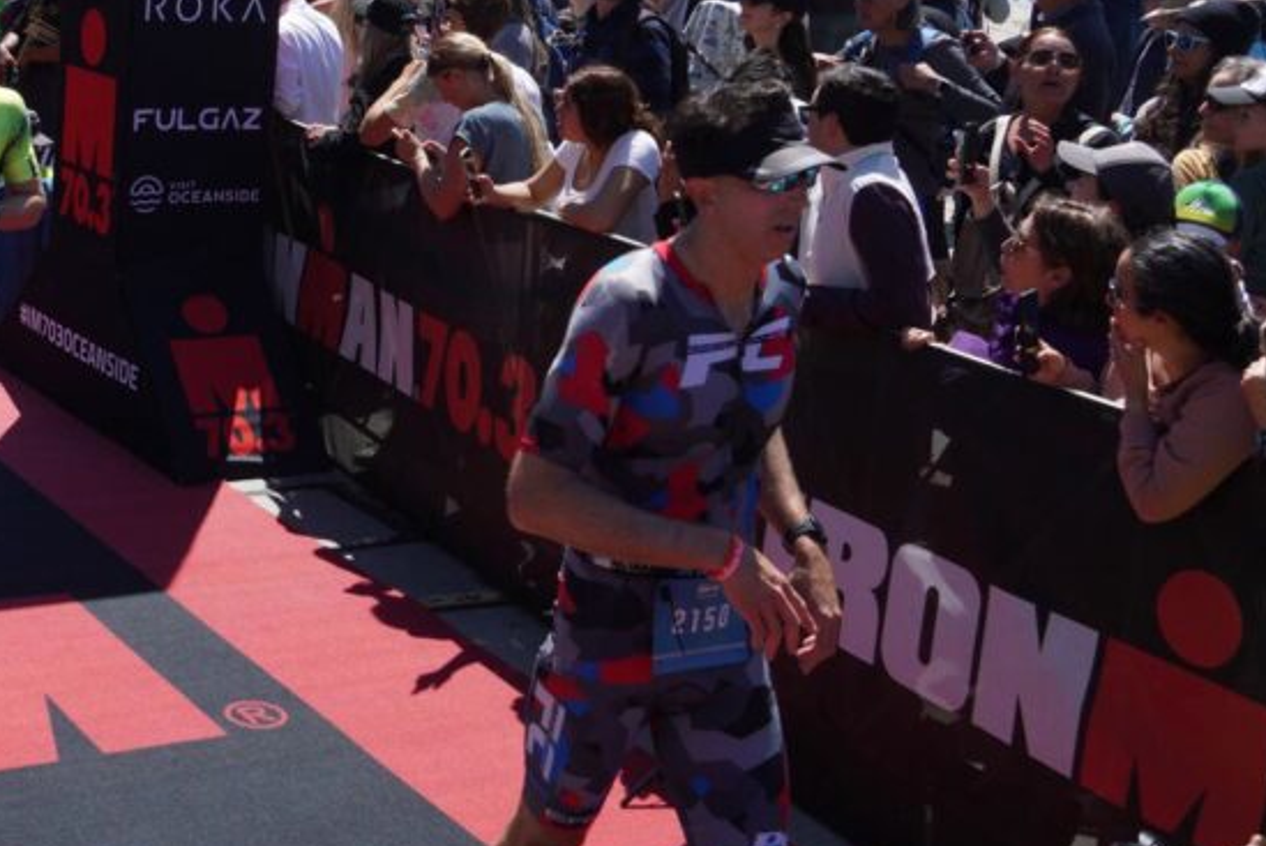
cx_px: 180
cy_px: 149
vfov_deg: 23.4
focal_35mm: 57
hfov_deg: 33.6
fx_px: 2006
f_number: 5.6
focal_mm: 18
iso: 250
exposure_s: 1/1000
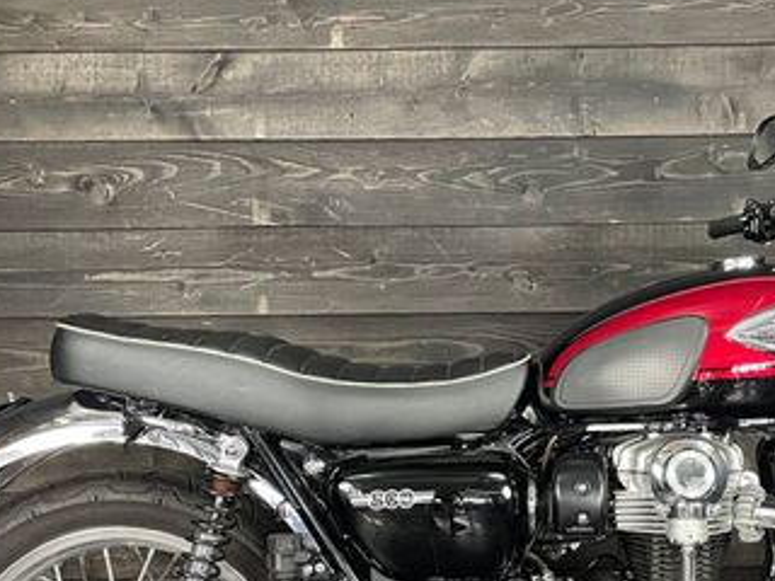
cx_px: 550
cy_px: 426
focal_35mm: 52
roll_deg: +0.8
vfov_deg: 27.7
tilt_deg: -2.6
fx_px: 1164
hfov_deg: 36.2
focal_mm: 4.2
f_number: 1.6
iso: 320
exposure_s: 1/50
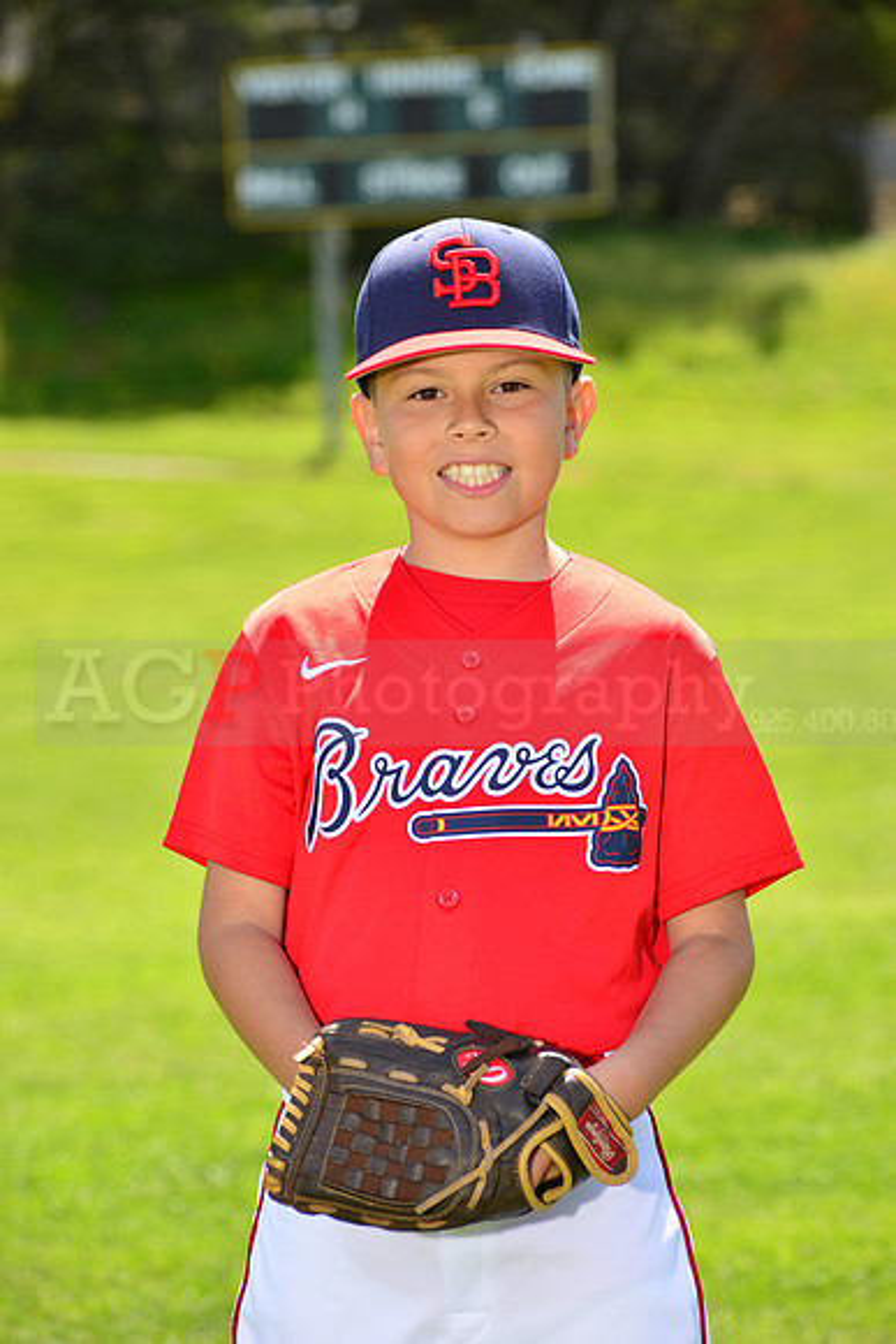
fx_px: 5969
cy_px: 672
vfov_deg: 12.8
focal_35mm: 160
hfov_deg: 8.6
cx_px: 448
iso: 200
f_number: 8
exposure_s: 1/250
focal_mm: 160
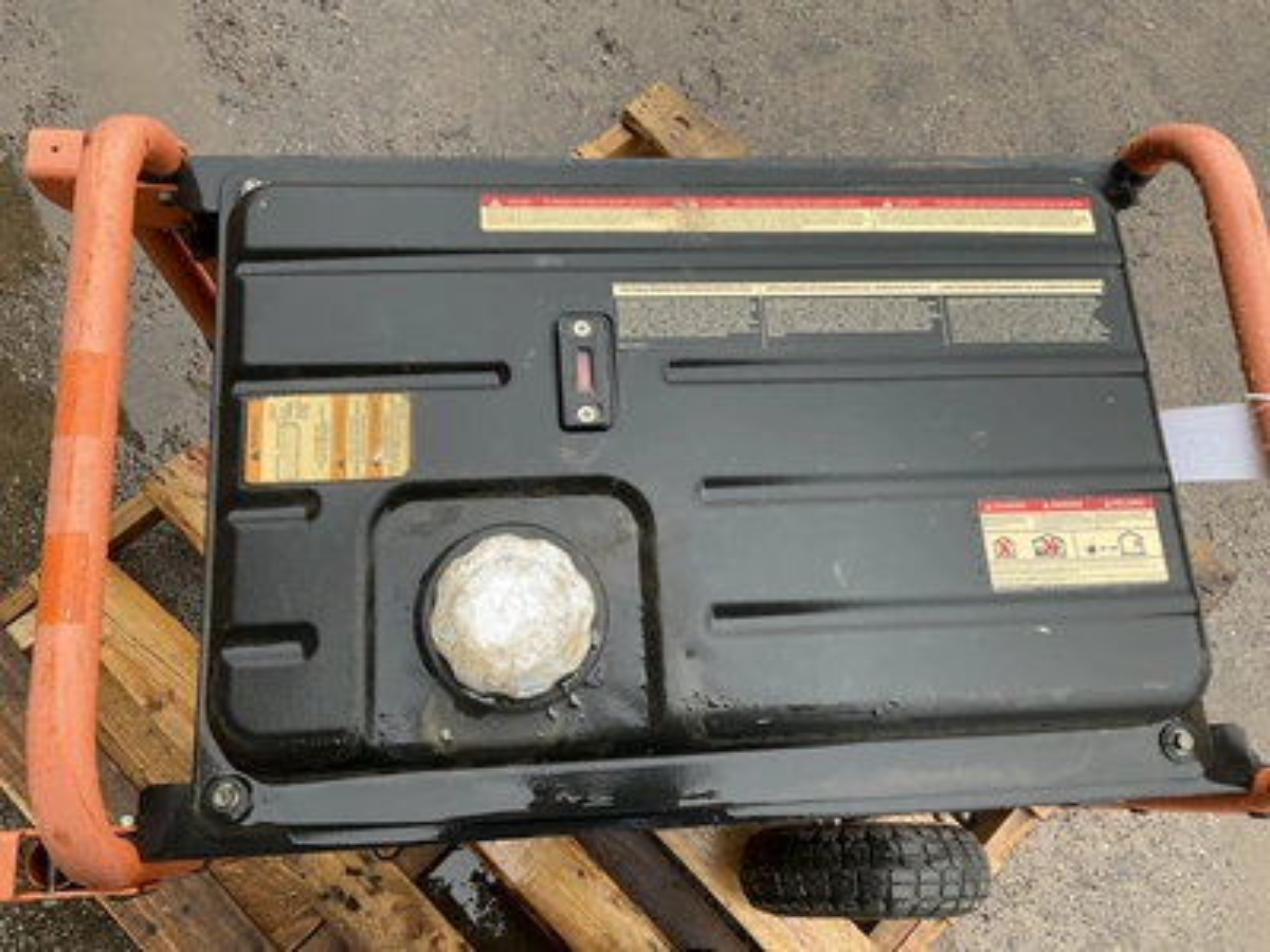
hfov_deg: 61.7
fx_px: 1064
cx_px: 635
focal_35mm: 29
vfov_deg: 48.2
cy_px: 476
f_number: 1.8
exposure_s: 1/128
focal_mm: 3
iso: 20
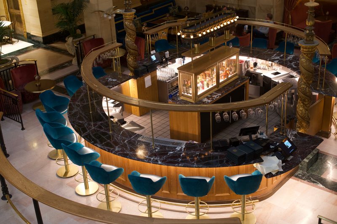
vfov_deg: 26.9
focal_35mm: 50
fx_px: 468
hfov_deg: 39.6
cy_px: 112
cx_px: 168
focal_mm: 50
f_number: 2.8
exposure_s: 1/125
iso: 1600
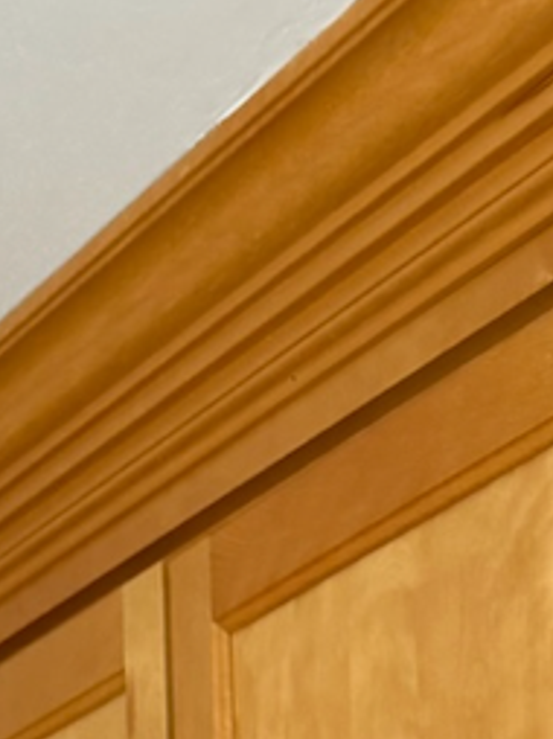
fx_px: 2582
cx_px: 297
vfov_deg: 13.3
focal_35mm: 121
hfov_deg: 12.2
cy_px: 1615
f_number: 1.78
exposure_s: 1/120
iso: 200
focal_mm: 6.76
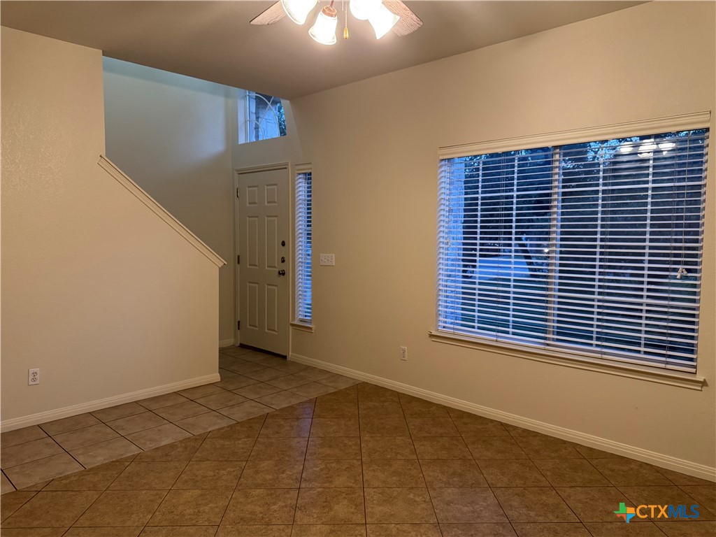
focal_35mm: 24
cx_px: 358
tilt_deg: -4.1
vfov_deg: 56.8
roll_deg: -0.3
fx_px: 496
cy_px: 268
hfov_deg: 71.6
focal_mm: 6.76
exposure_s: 1/60
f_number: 1.78
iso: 400
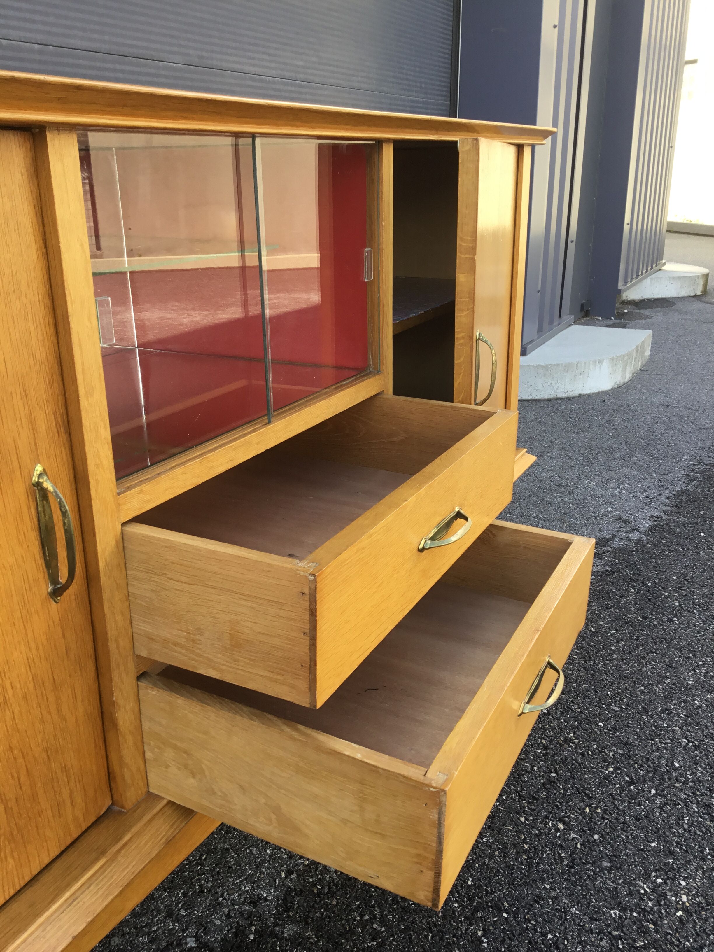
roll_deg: +0.6
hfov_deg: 45.4
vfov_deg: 58.4
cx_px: 357
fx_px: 853
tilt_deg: -20.3
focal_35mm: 31
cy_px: 476
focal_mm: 3.3
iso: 25
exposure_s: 1/130
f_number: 2.4
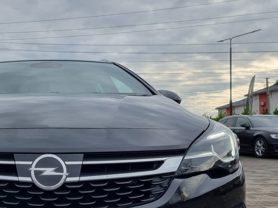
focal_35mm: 45
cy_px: 134
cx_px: 43
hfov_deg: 39.8
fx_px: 361
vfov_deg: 32.0
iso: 50
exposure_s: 1/331
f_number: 1.8
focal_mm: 6.7
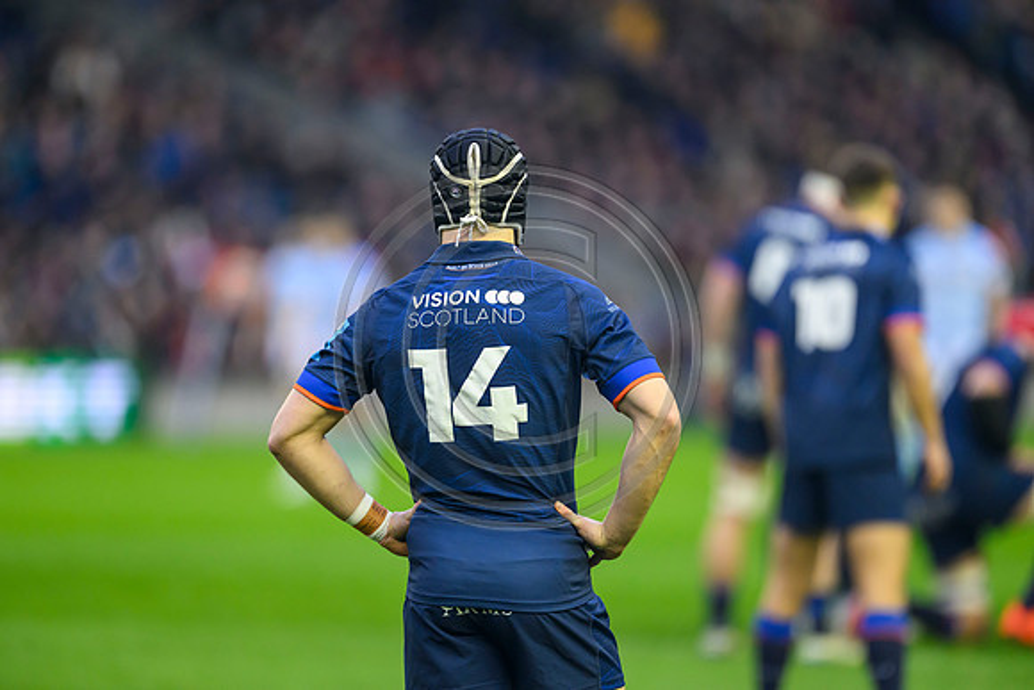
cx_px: 517
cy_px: 345
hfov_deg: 5.2
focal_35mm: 400
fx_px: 11491
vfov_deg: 3.4
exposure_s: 1/1250
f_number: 3.2
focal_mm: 400
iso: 4000
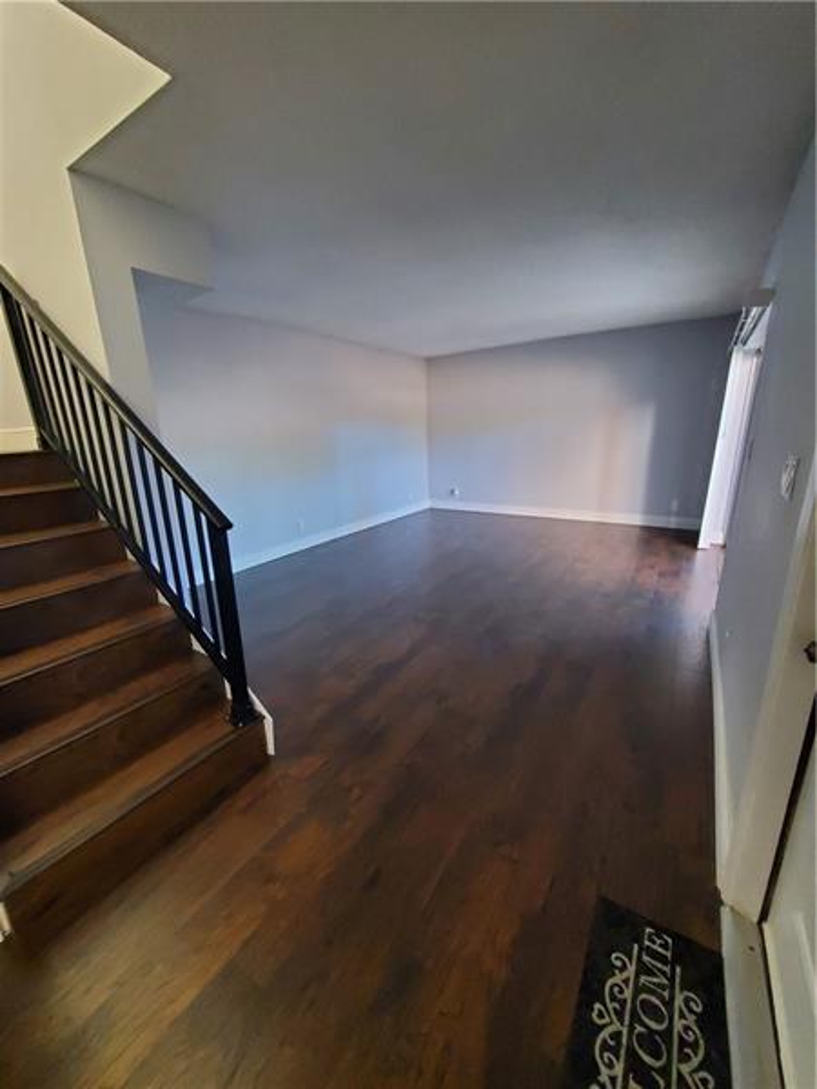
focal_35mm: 13
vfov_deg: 106.2
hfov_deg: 89.9
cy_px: 544
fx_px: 409
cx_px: 408
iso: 500
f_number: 2.2
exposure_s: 1/29
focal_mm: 1.8
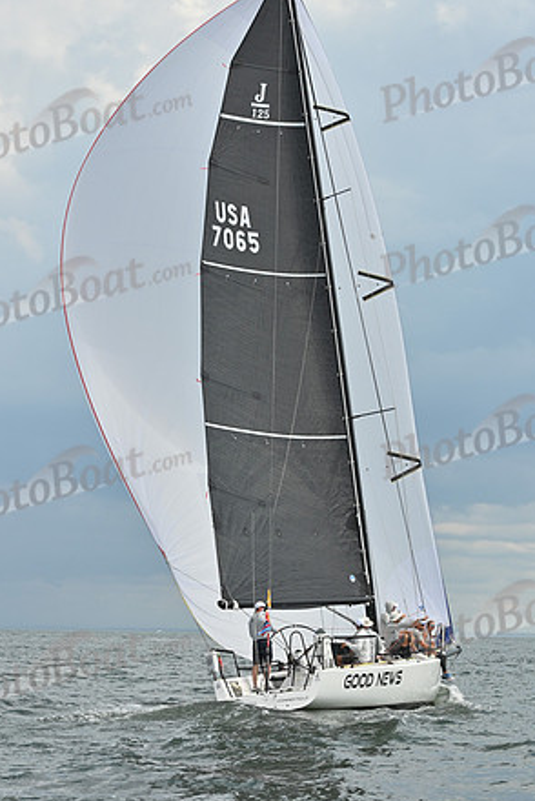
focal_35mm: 112
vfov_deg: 18.2
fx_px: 2493
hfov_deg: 12.3
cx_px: 287
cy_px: 364
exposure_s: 1/1600
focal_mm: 85
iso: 320
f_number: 7.1
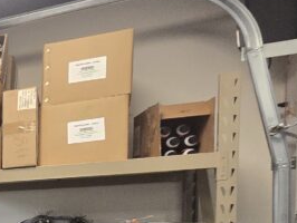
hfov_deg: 21.2
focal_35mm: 50
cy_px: 251
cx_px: -260
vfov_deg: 26.6
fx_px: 429
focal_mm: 2.2
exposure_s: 1/60
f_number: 2.2
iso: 200
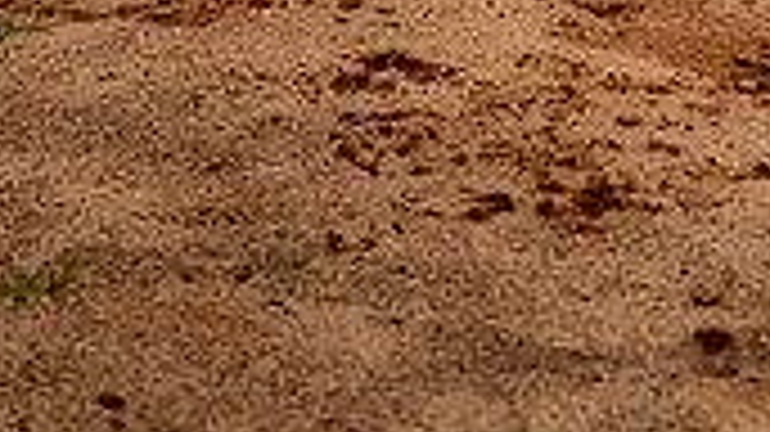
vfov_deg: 9.0
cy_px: -531
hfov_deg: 17.3
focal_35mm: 124
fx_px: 2531
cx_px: 302
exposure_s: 1/250
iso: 80
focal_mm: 45
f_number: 4
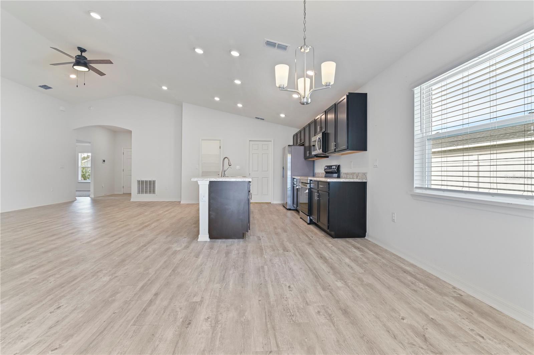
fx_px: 237
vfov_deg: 73.6
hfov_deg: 96.8
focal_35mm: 16
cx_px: 267
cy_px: 178
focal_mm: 16
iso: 100
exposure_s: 1/5
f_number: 8
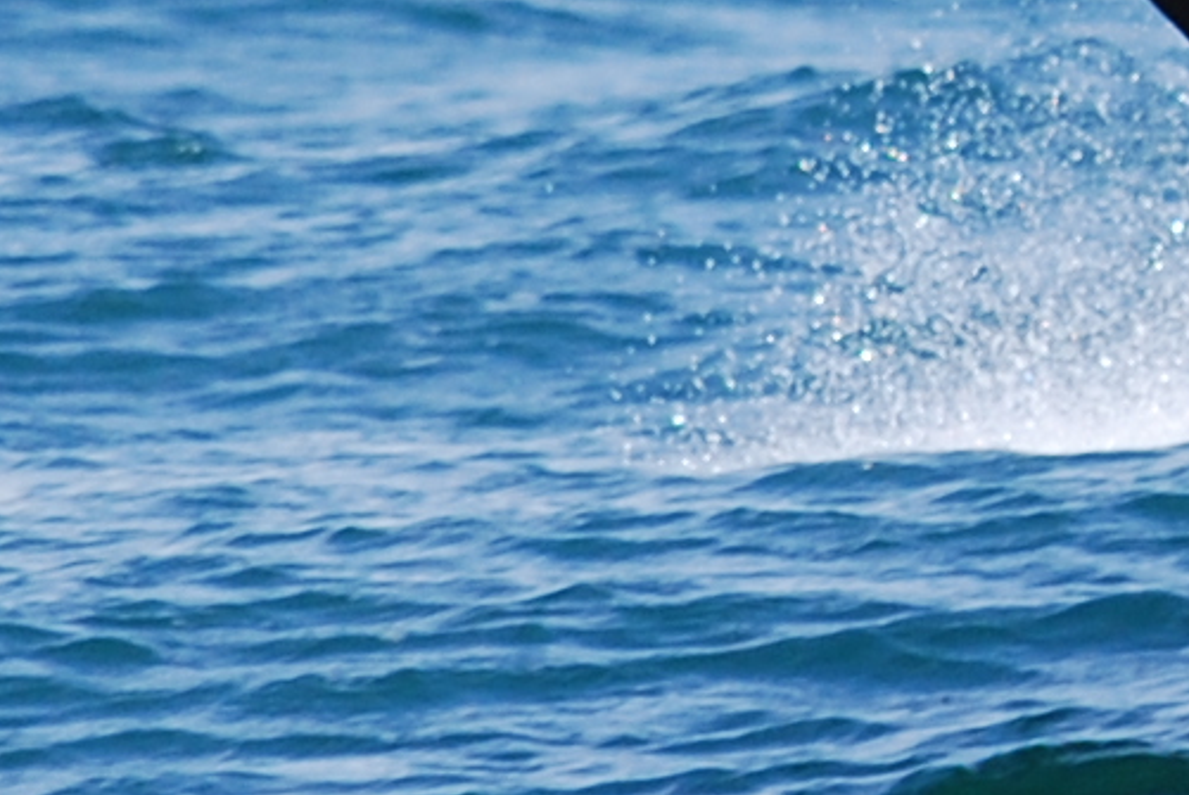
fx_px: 70900
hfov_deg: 1.0
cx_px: 1994
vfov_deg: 0.6
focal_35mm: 2145
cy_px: -161
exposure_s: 1/800
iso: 200
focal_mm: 185
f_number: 5.3
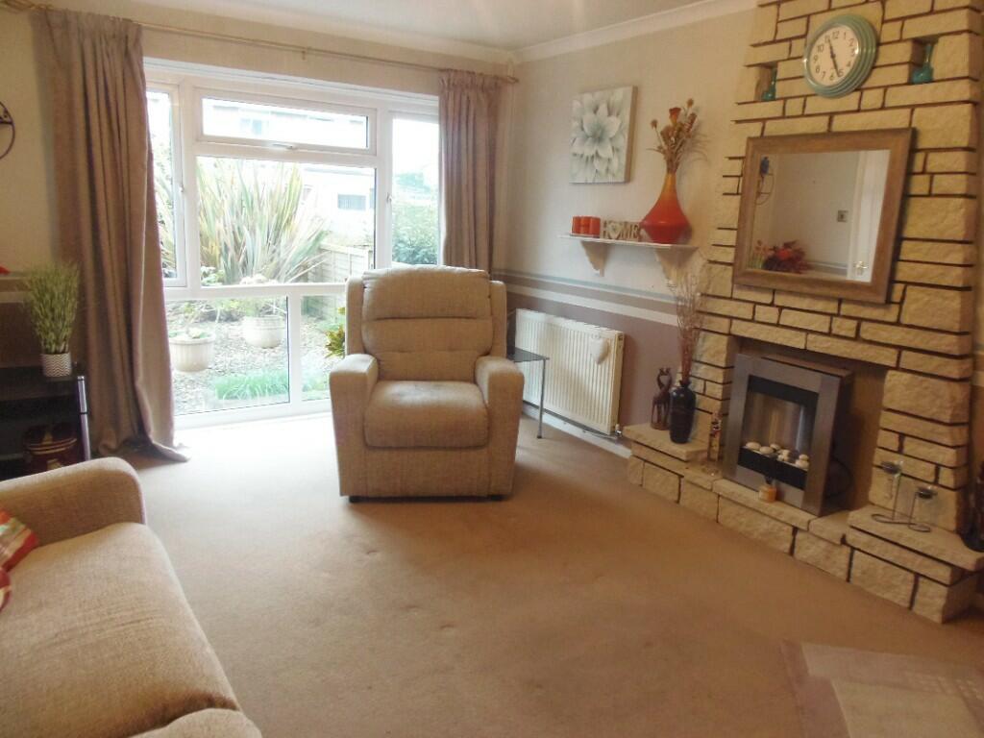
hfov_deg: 71.6
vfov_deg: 56.8
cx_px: 492
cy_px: 369
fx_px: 682
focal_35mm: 24
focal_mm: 4.3
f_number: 2.9
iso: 500
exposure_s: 1/30
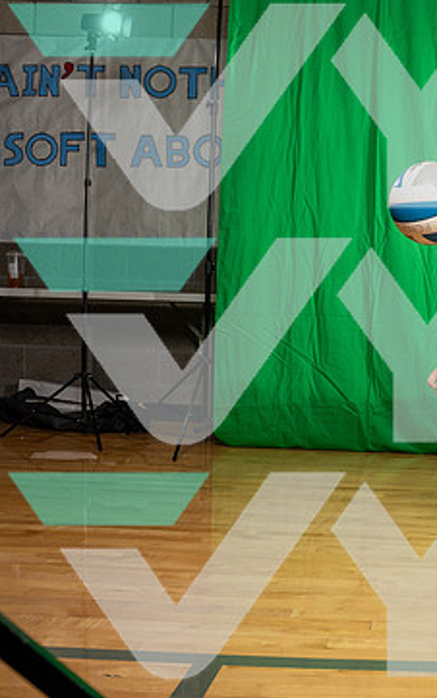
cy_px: 415
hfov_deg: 25.1
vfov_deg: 42.4
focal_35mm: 47
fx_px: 895
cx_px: 507
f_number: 5.6
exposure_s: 1/250
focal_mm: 24
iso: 160
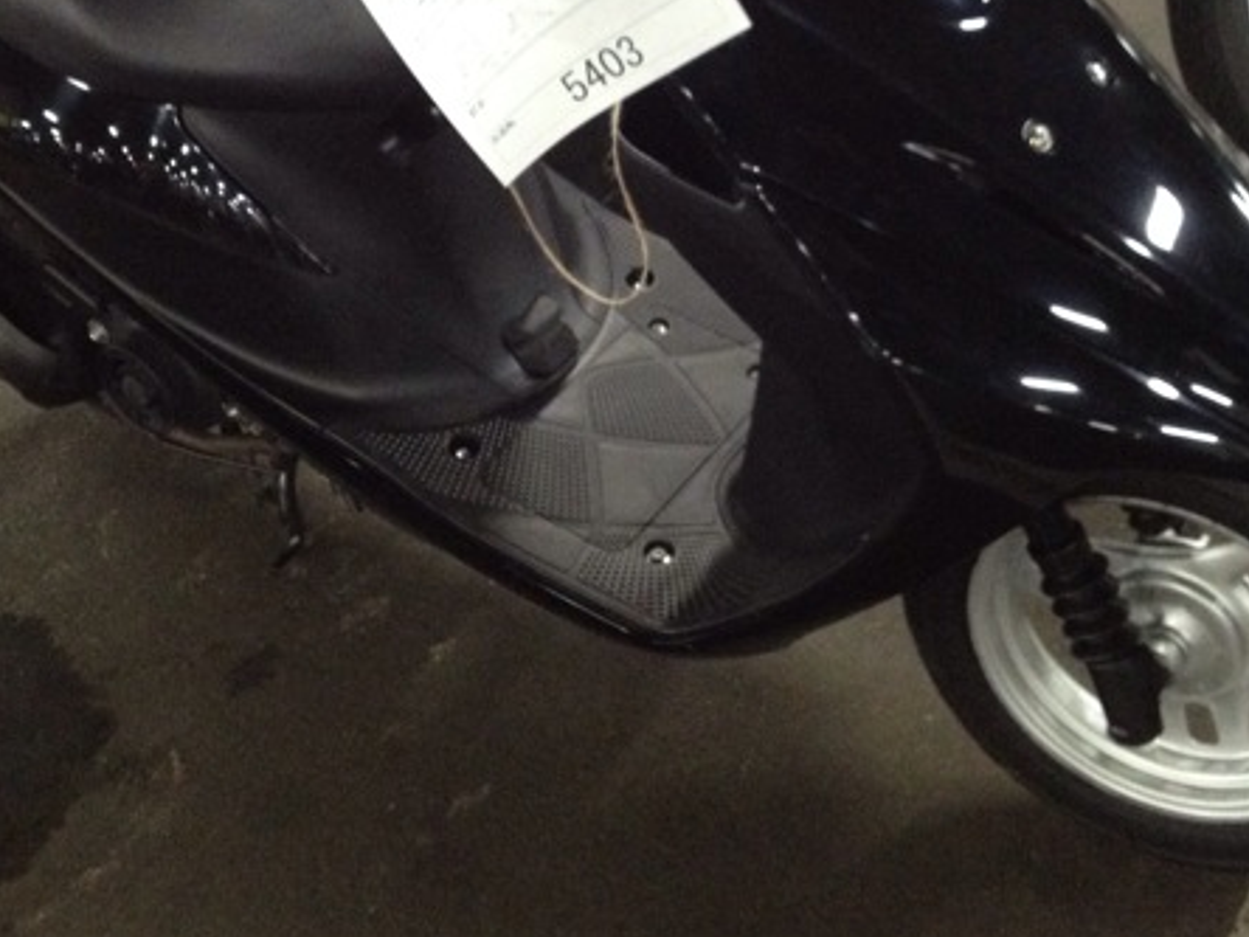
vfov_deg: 22.8
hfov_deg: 30.7
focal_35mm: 63
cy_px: 129
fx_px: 2273
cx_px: 670
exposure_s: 1/20
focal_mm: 4.28
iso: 400
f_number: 2.4
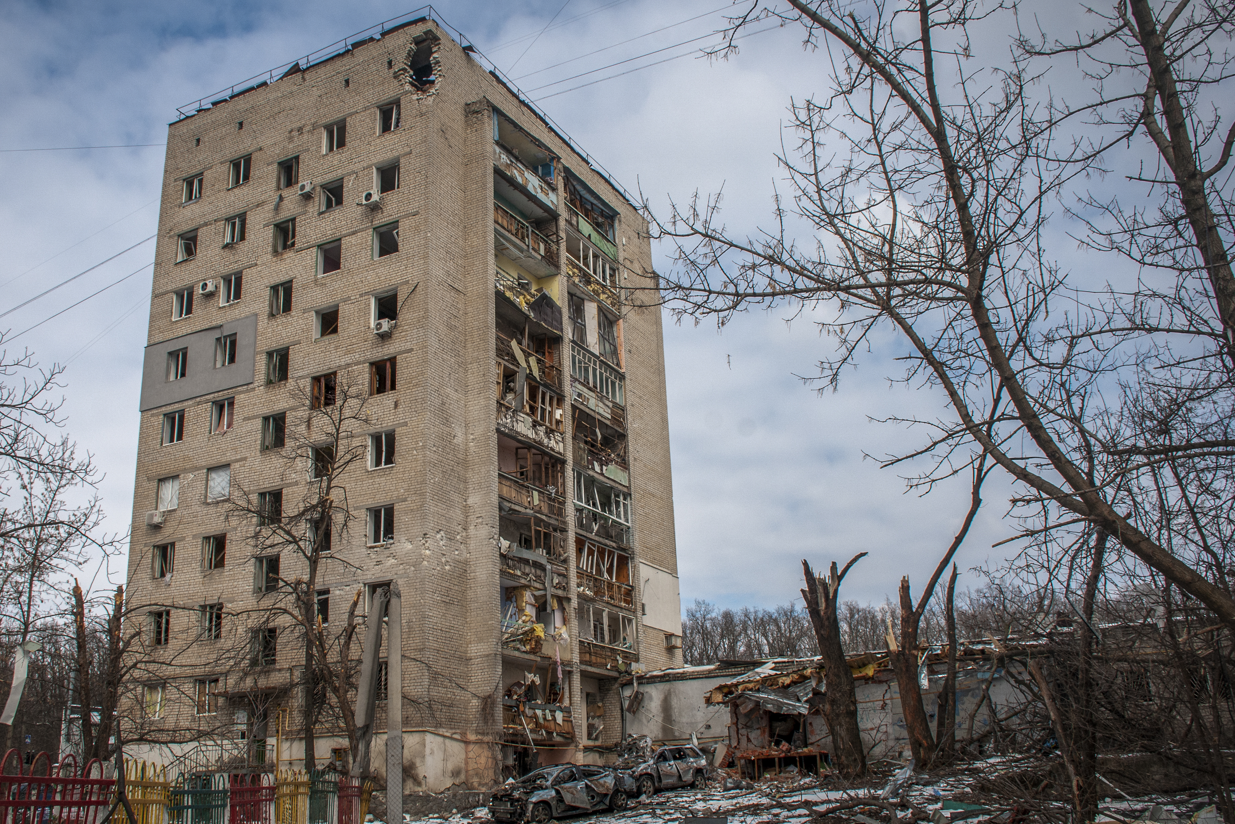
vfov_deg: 37.8
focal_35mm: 35
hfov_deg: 54.3
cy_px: 416
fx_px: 1201
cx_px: 548
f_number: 9
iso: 220
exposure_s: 1/640
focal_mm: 20
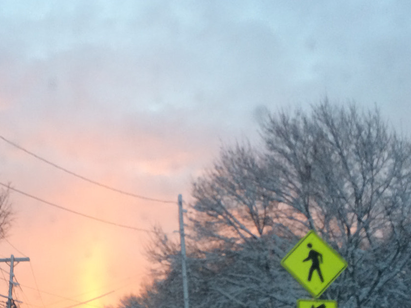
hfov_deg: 34.3
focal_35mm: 55
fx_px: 653
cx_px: 106
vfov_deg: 26.0
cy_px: 256
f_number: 2.2
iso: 40
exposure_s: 1/40
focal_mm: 4.15
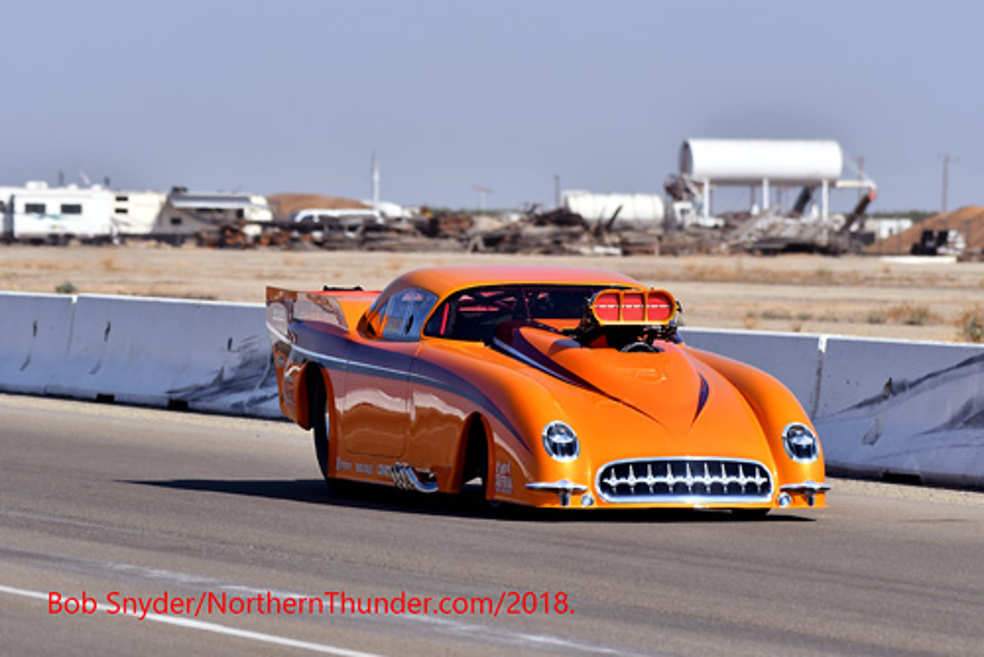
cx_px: 492
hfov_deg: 6.9
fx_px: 8204
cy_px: 328
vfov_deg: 4.6
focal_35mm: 300
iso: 160
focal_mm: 200
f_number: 5.6
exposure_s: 1/1250
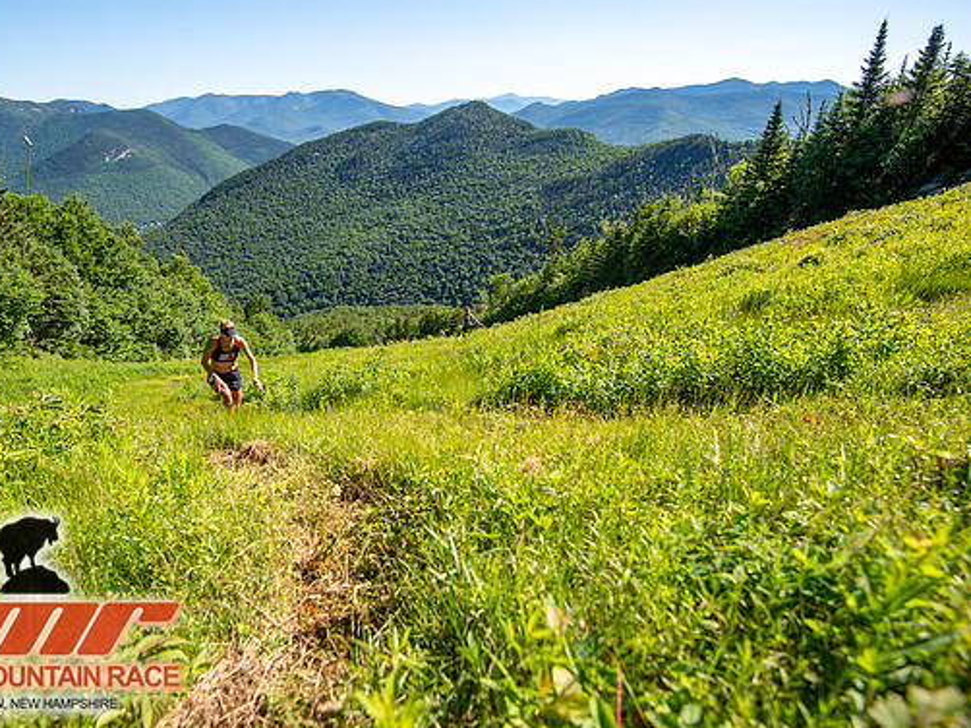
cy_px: 362
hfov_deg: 81.2
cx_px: 414
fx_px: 561
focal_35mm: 20
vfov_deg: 65.9
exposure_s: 1/400
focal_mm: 18
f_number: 5
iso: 100
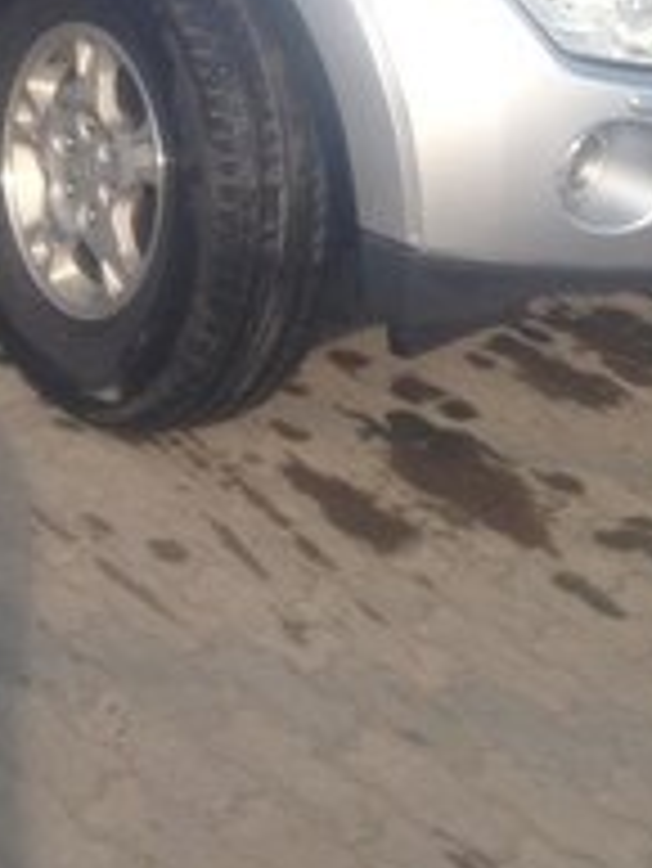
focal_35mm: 90
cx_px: -31
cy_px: -81
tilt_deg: -16.4
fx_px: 2258
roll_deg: -7.3
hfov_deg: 16.0
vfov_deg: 20.7
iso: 50
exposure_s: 1/1042
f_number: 2.4
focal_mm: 4.28
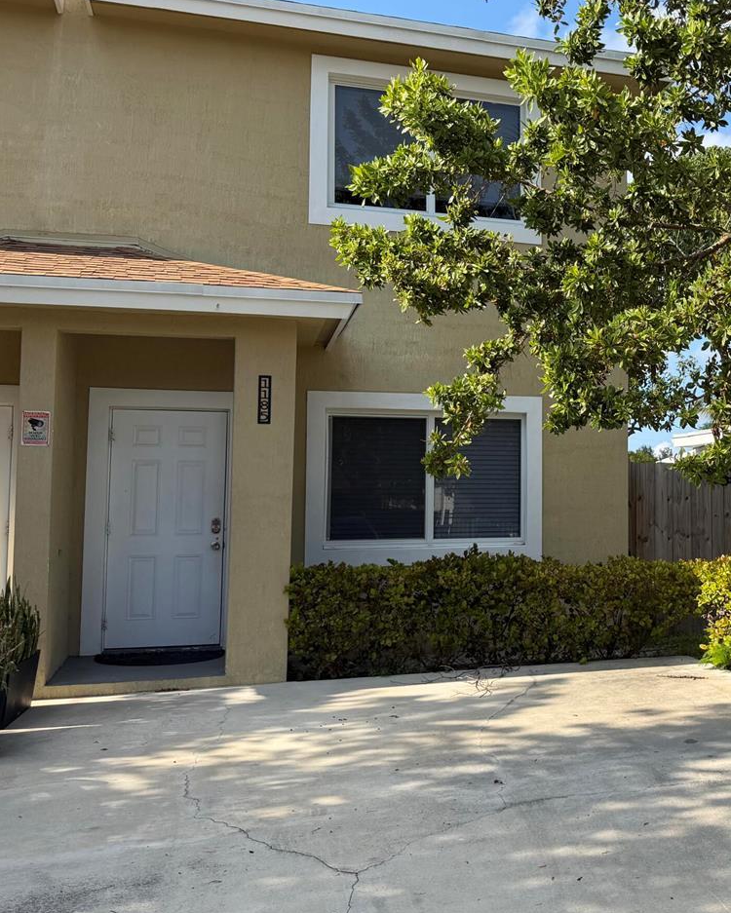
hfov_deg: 35.7
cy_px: 409
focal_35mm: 40
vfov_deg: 45.7
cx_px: 623
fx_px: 1081
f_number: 1.78
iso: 80
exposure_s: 1/2703
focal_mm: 6.76
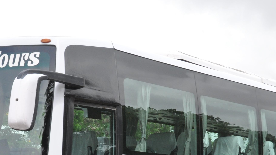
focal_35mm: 103
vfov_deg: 11.5
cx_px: 141
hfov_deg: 20.7
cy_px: 185
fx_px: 754
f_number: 16
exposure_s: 1/125
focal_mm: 28
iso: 400
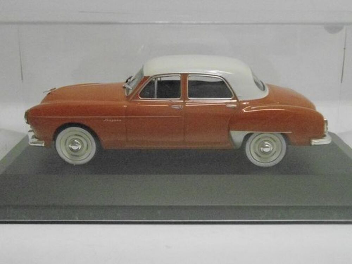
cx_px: 176
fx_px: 447
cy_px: 132
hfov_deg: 42.9
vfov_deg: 32.9
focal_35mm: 44
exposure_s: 1/125
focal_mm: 7.9
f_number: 3.5
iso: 1600
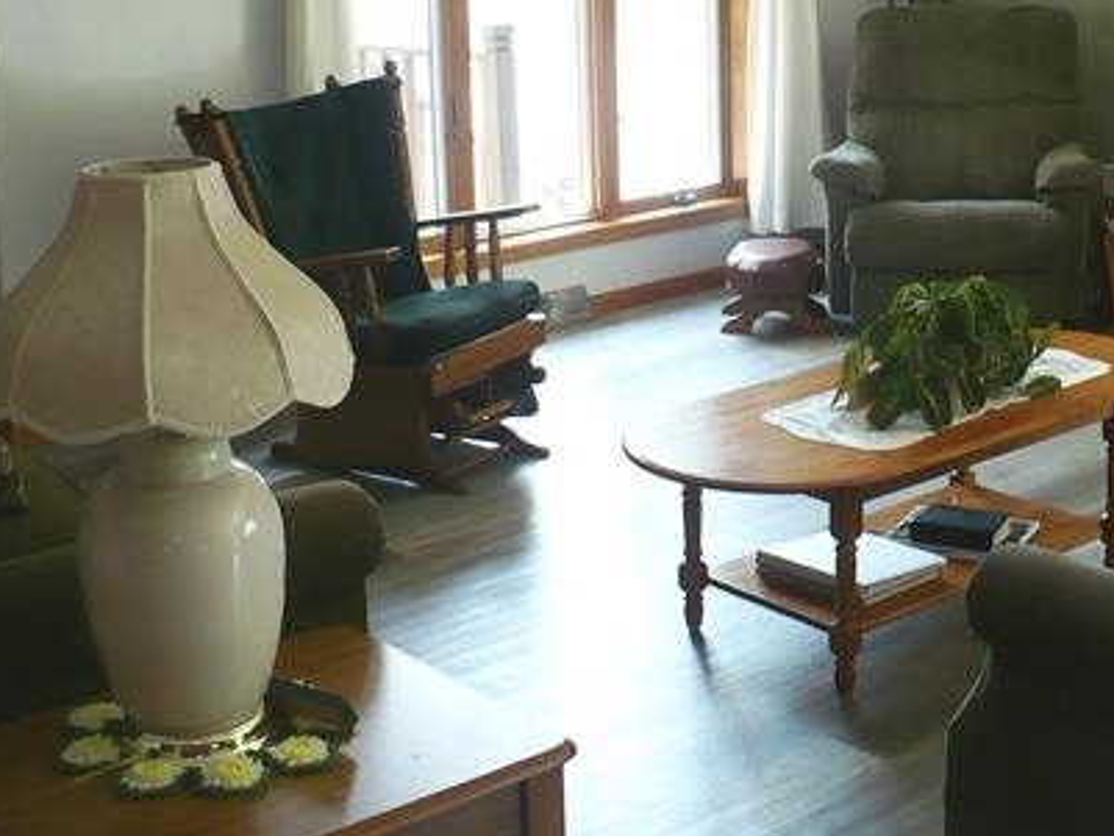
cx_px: 697
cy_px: 178
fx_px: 1899
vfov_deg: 24.5
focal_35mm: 59
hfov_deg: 32.5
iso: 100
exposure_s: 1/30
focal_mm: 6.1
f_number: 2.8
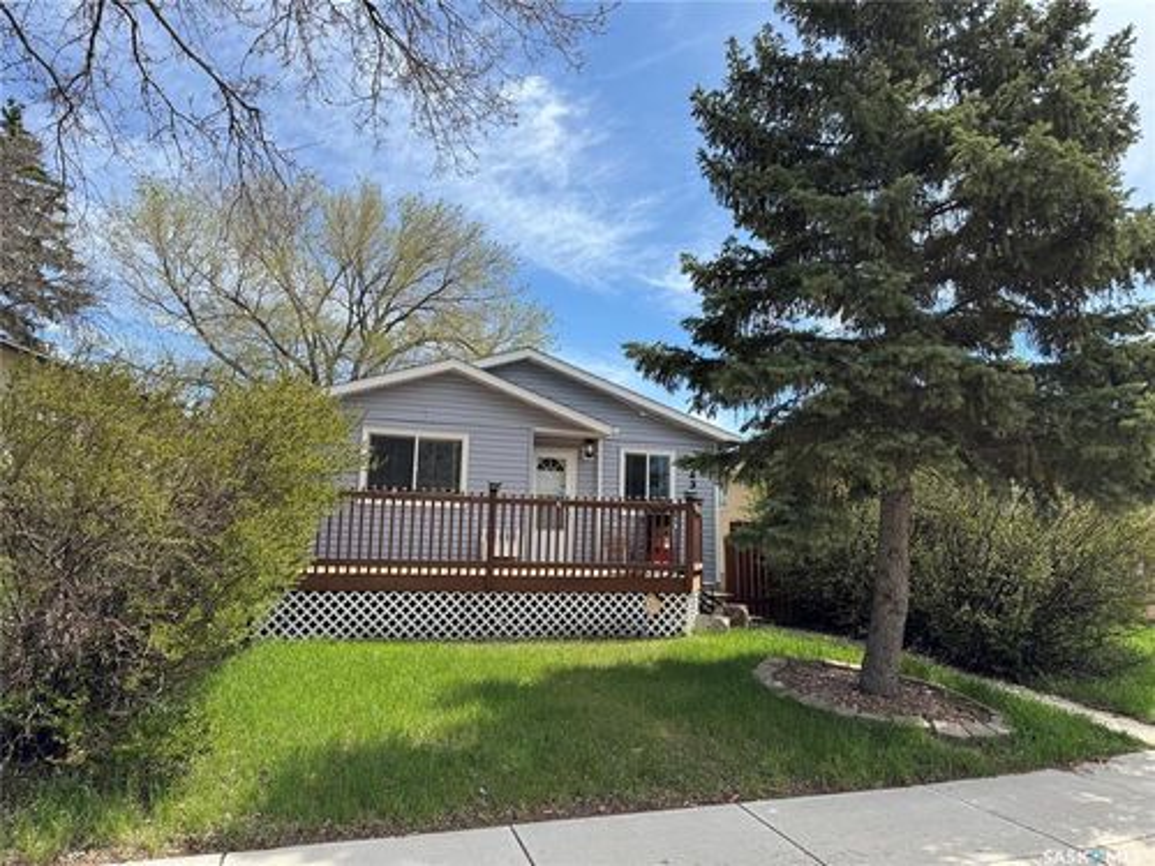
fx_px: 801
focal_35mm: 24
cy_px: 433
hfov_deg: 71.6
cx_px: 578
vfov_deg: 56.8
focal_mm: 6.76
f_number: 1.78
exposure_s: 1/3597
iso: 80
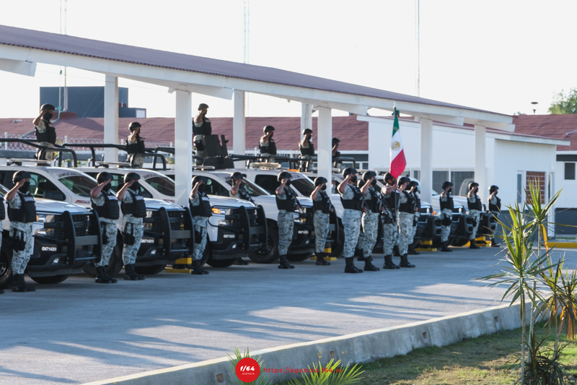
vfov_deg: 13.0
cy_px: 192
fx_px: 1682
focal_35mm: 105
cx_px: 288
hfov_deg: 19.5
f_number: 5.6
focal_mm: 70
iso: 160
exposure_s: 1/160
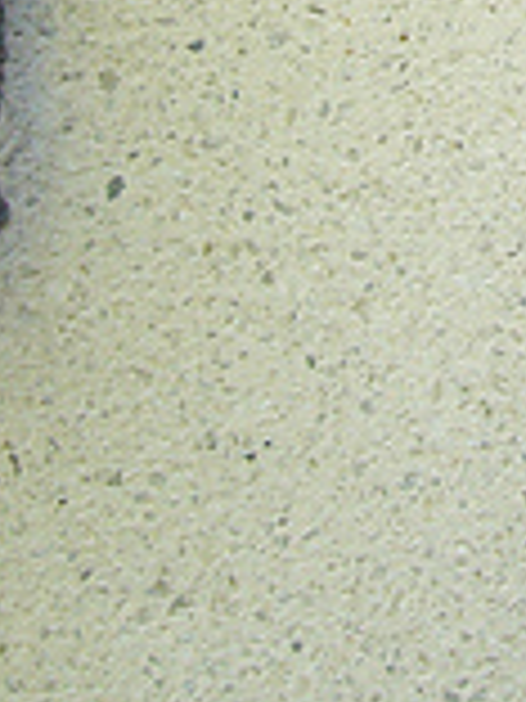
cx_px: 629
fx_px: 2917
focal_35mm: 144
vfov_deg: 13.0
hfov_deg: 10.1
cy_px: -356
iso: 80
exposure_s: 1/40
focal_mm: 5.8
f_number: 2.8
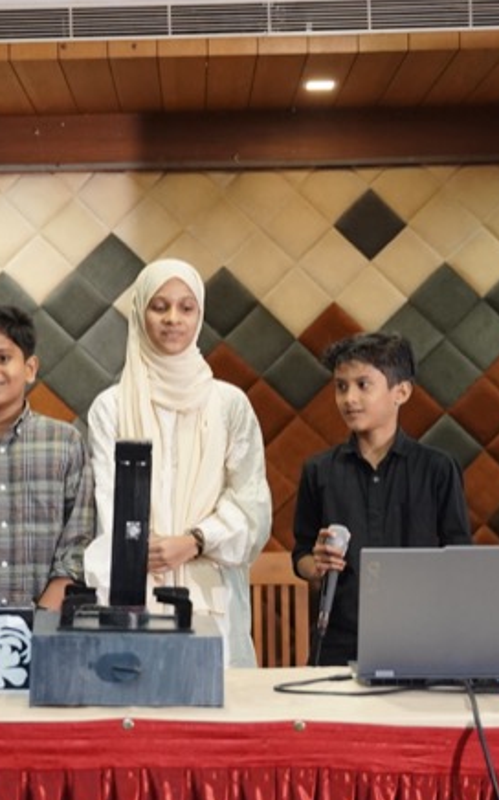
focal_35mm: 90
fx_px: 1961
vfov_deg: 23.1
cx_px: 17
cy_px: 402
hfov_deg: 14.3
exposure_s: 1/400
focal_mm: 37
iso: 5000
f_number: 2.8
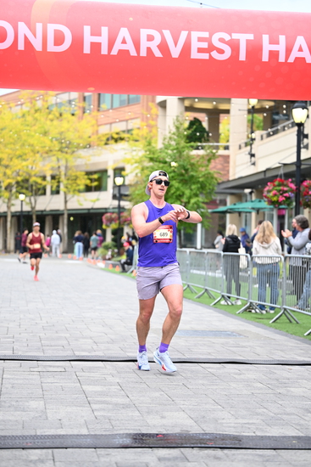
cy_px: 234
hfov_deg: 17.5
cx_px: 156
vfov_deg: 26.0
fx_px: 1010
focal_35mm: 78
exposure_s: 1/1600
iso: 1250
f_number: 2.8
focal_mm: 78
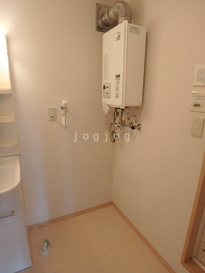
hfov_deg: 63.4
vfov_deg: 79.0
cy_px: 136
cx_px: 102
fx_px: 166
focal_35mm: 21
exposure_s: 1/30
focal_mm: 3.7
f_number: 3.5
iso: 250
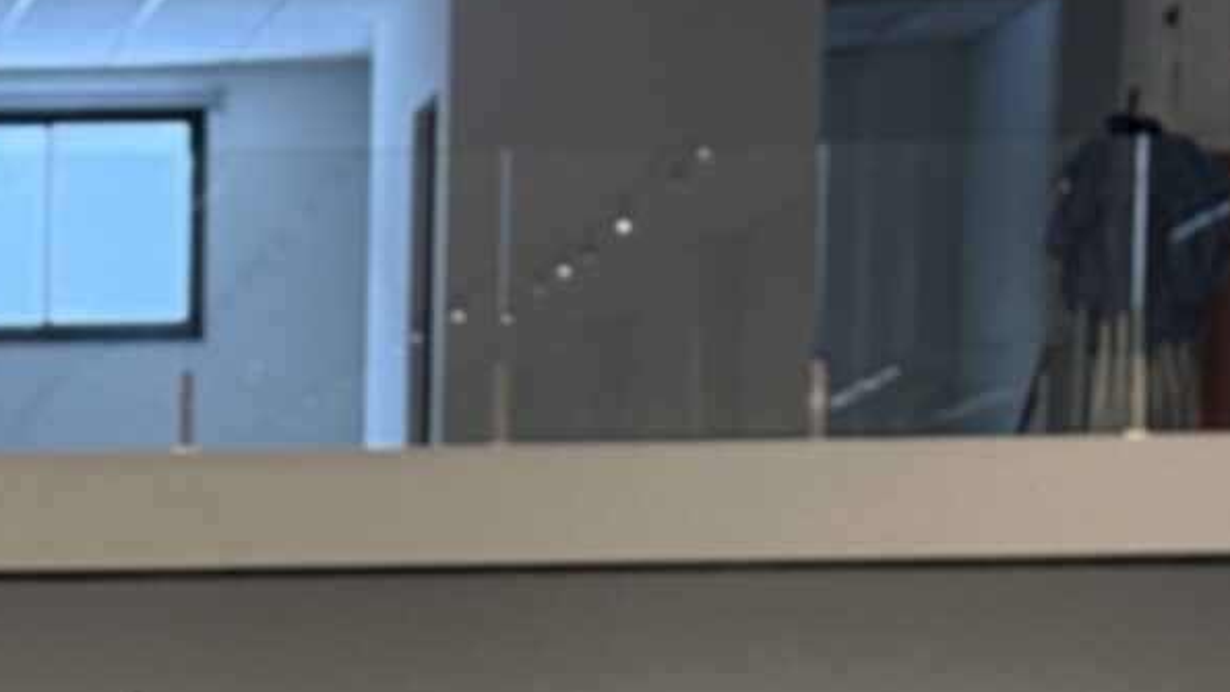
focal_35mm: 225
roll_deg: +0.2
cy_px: 1731
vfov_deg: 5.2
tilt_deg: -5.2
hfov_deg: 9.2
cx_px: -889
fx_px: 7340
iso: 100
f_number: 1.78
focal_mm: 6.76
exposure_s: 1/60
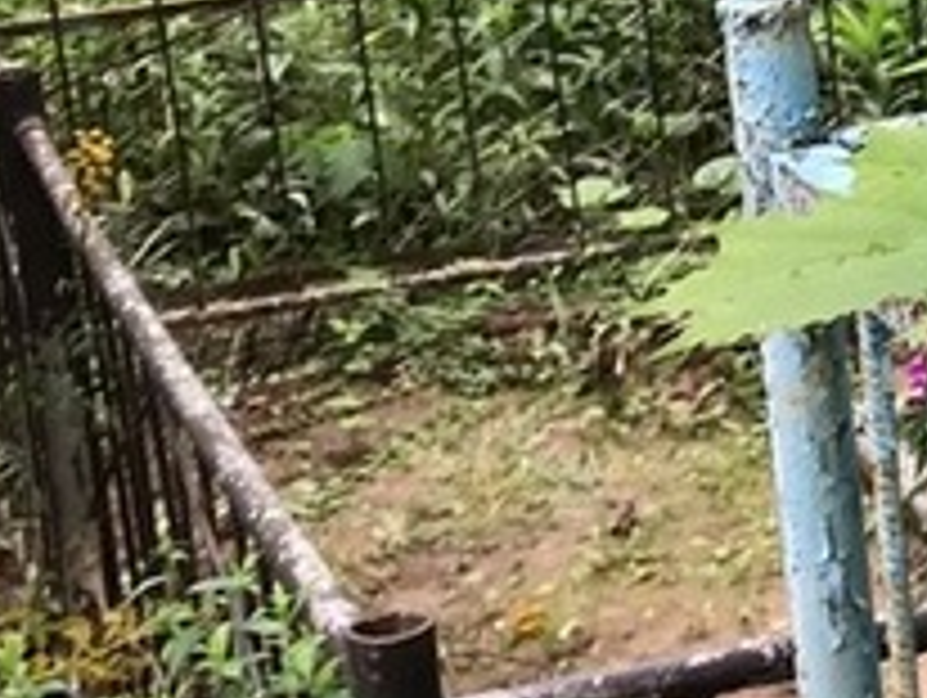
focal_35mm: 139
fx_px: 3727
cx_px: 1418
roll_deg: +5.3
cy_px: 77
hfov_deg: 13.3
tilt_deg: -17.0
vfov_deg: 10.6
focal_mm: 3.99
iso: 25
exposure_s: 1/95
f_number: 1.8
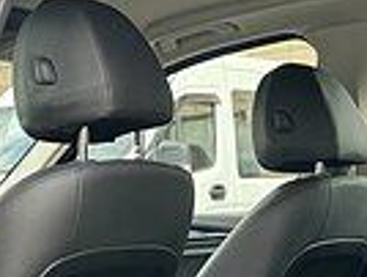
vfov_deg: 14.9
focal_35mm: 98
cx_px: -60
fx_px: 1041
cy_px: 273
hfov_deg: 19.0
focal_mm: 6.76
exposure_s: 1/121
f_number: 1.78
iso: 160
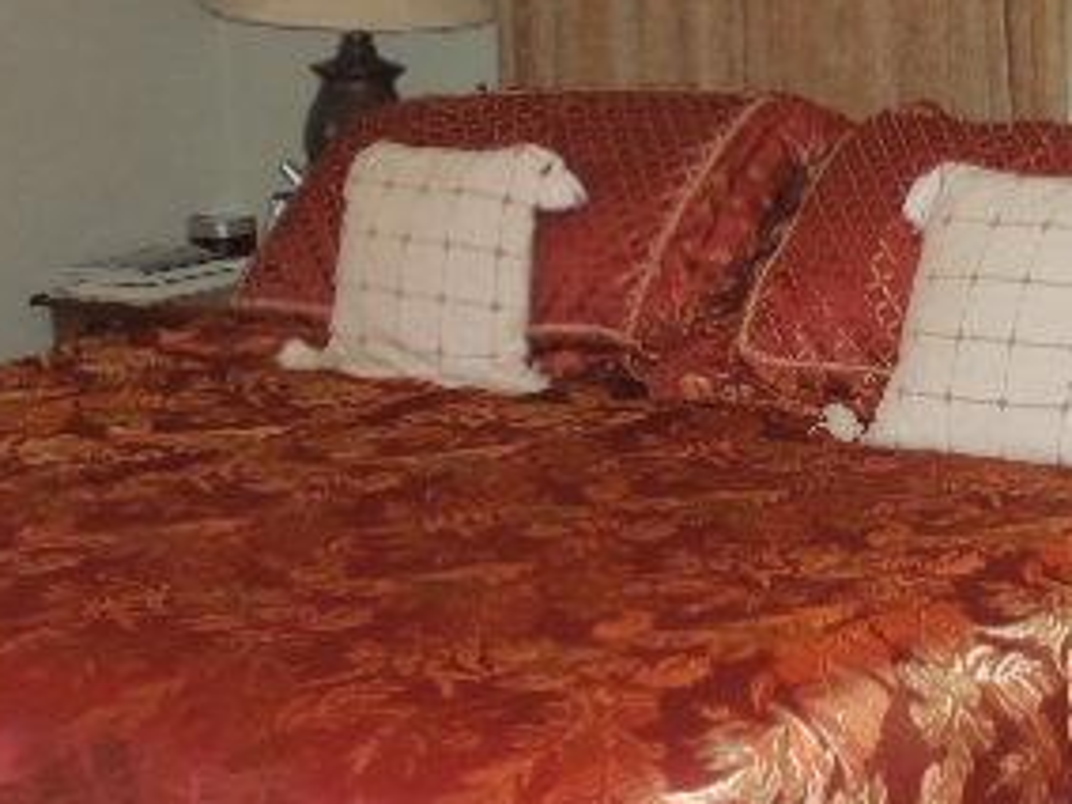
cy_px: 442
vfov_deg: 16.8
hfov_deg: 21.5
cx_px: 1046
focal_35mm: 88
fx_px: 2725
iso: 640
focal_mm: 7
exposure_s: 1/30
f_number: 3.8
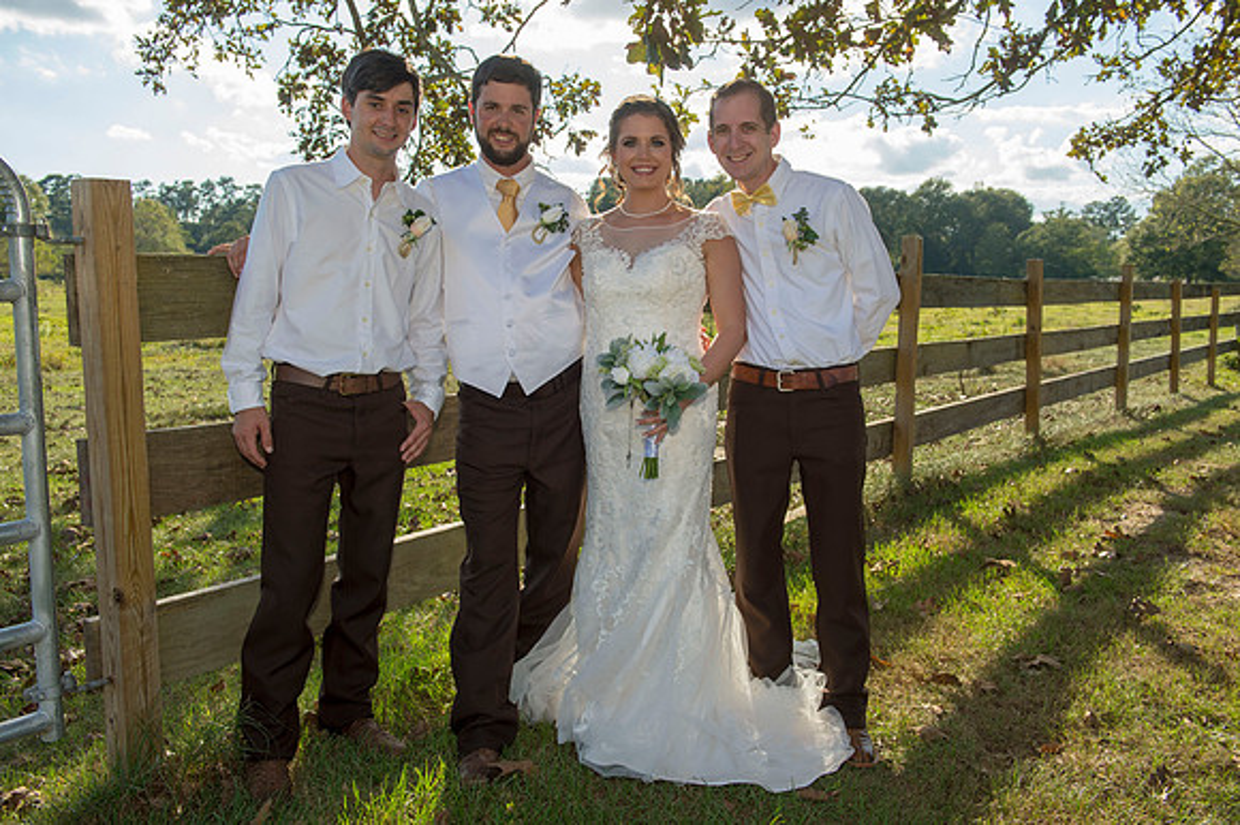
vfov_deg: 41.1
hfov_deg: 58.7
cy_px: 412
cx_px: 620
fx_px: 1102
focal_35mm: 32
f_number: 6.3
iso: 200
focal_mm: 32
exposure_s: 1/400
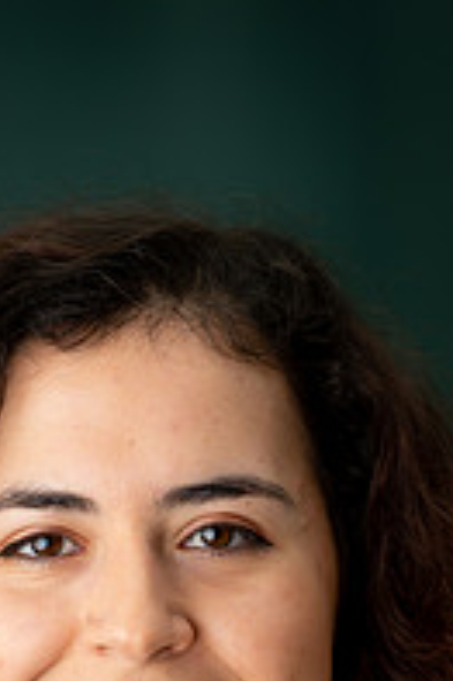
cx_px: 109
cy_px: 761
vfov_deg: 10.5
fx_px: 3668
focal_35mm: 194
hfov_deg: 7.1
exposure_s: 1/250
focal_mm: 85
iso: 50
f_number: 2
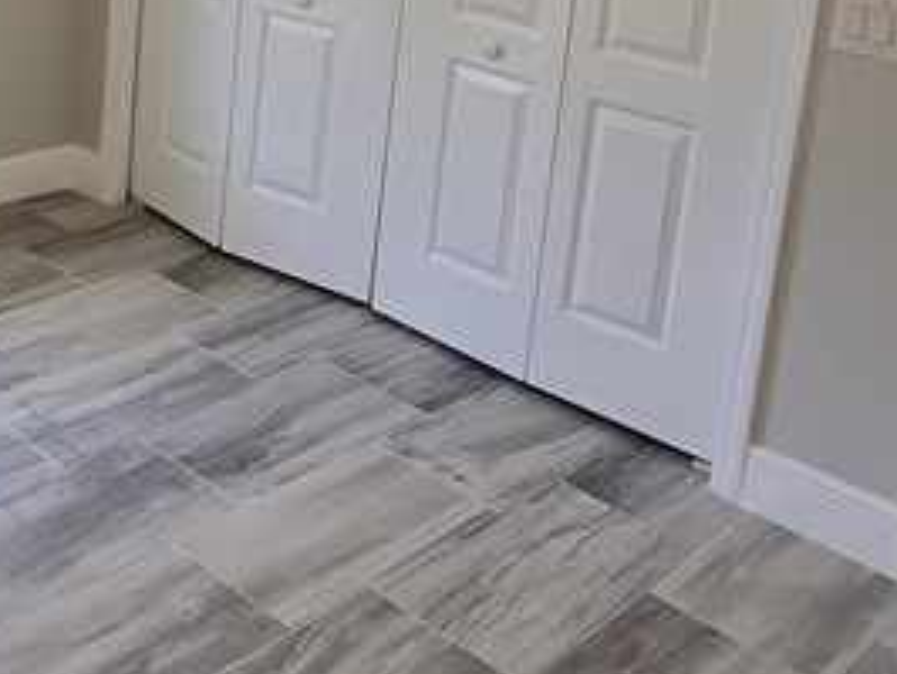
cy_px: -27
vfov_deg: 27.2
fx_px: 1297
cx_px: 64
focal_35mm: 50
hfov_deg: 35.5
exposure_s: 1/120
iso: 80
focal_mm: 2.2
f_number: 2.2
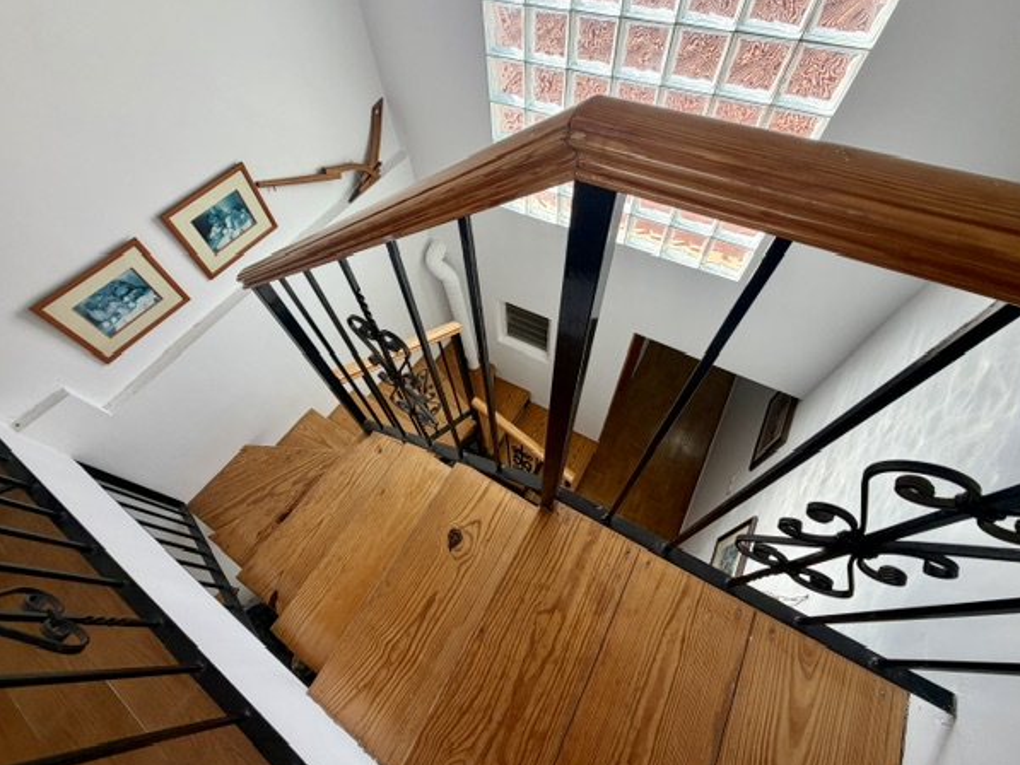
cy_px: 377
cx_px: 490
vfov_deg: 81.8
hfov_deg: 98.1
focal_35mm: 15
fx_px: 442
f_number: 2.2
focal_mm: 2.22
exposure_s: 1/195
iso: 40
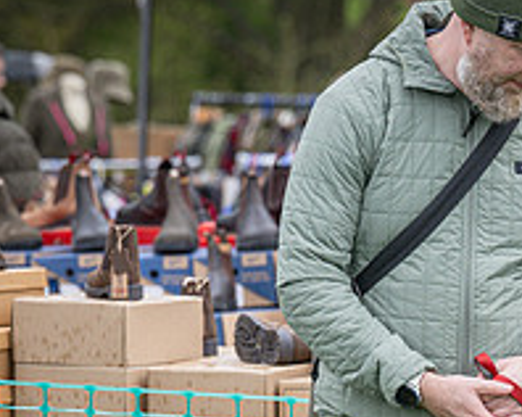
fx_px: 5695
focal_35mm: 369
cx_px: 531
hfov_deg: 5.2
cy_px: 560
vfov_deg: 4.2
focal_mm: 115
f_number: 4
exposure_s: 1/1250
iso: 400
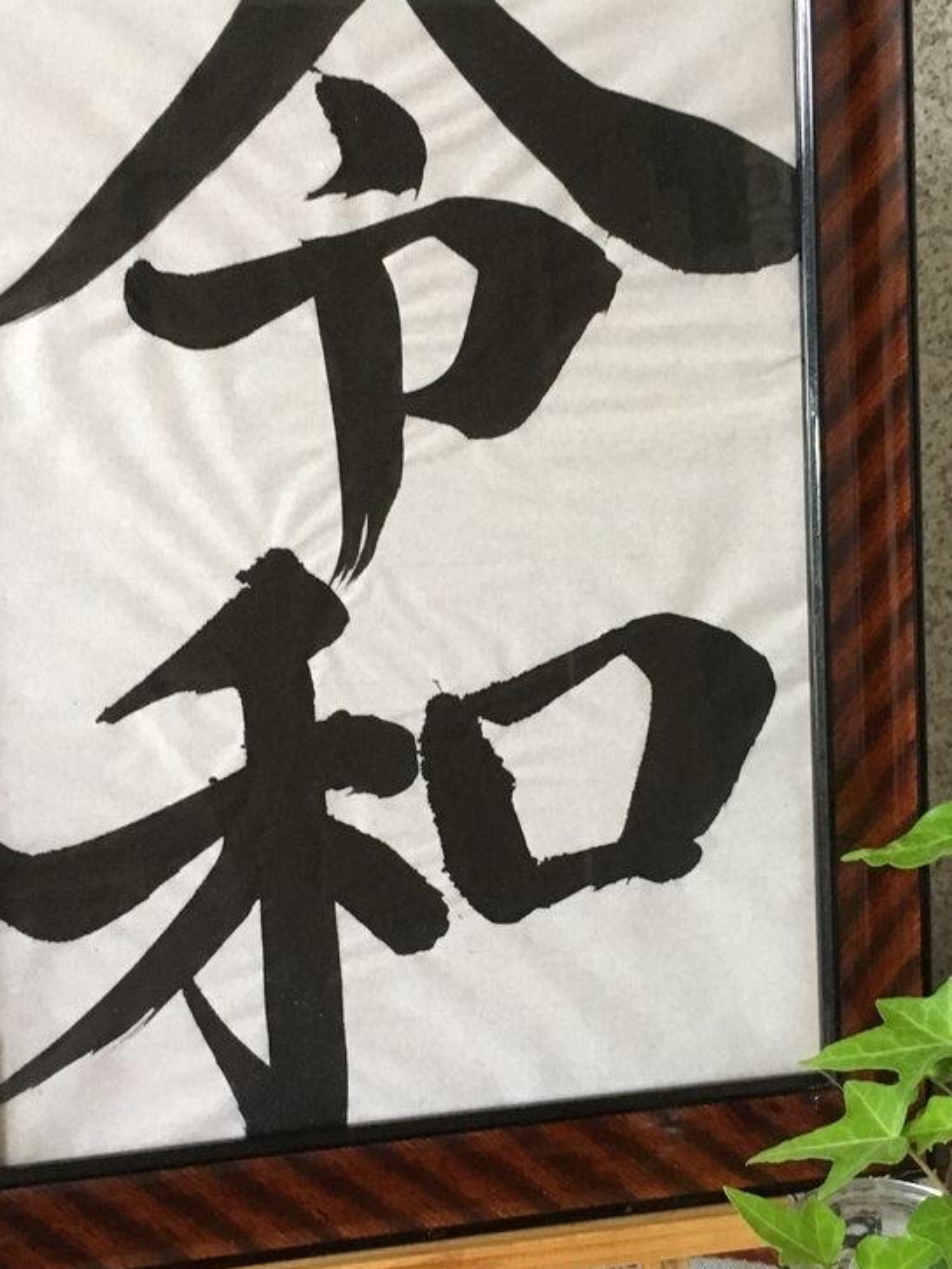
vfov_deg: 39.6
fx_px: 1760
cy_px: 655
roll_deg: -4.0
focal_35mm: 48
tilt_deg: -21.4
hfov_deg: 30.3
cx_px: 506
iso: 200
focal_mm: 4.15
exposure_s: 1/15
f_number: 2.2
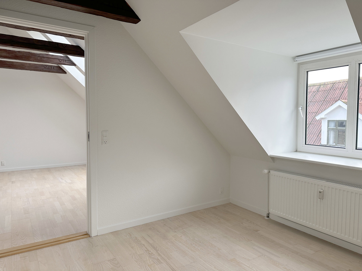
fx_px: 251
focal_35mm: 24
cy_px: 136
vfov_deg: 56.8
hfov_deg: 71.6
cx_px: 181
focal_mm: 6.86
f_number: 1.78
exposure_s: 1/121
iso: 100
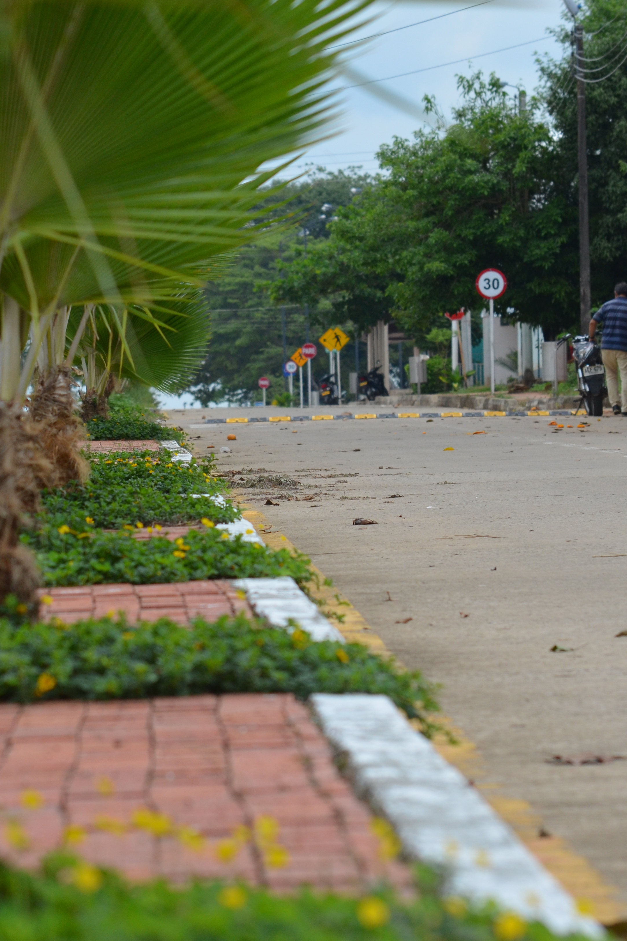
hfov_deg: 5.8
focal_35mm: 238
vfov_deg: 8.7
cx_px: 213
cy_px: 470
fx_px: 6211
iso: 400
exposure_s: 1/2000
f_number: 7.1
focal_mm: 105
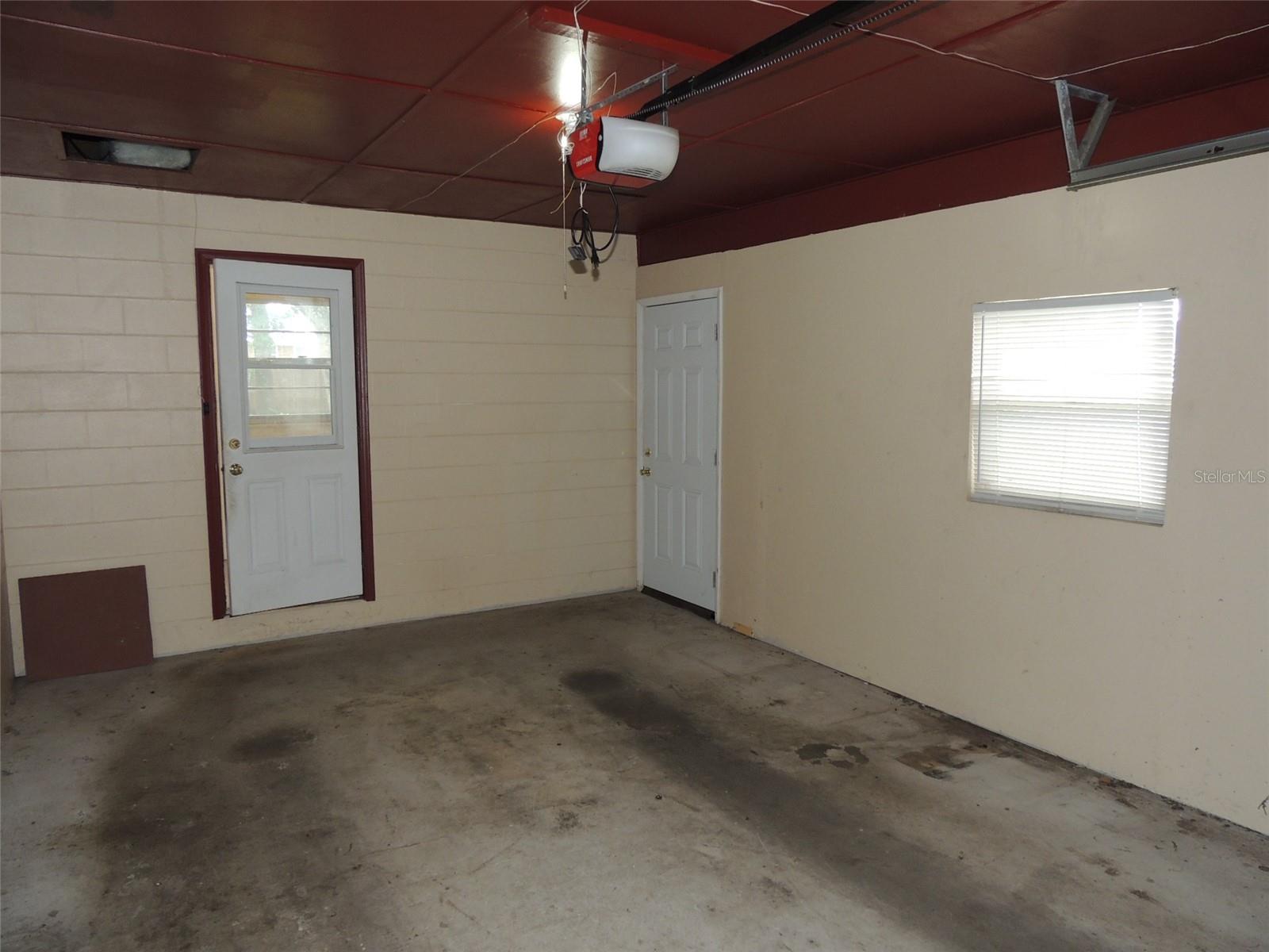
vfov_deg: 56.8
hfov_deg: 71.6
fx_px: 880
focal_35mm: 24
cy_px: 476
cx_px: 634
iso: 200
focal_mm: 4.3
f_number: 3
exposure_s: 1/30
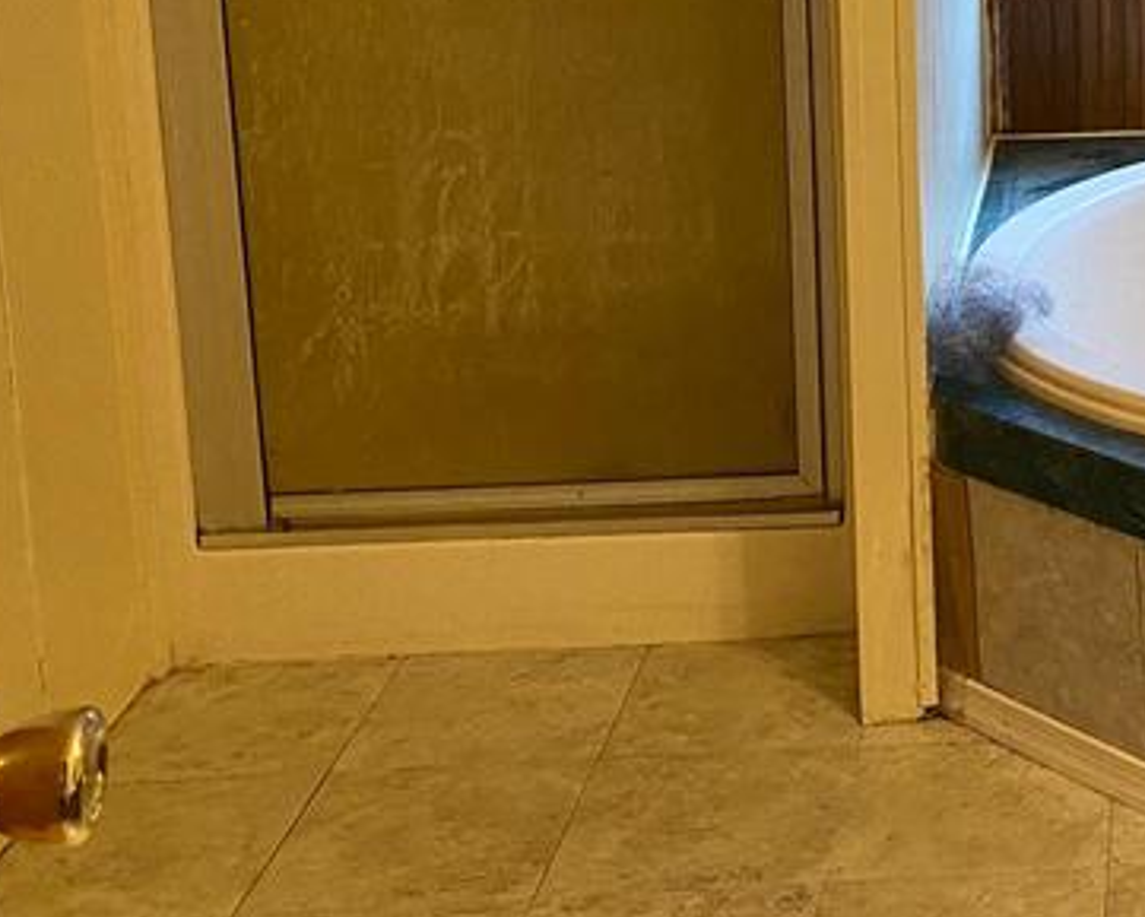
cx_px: 1475
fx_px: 2441
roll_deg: -2.3
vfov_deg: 20.5
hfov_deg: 23.4
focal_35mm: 72
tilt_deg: -10.4
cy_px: -22
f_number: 1.8
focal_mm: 4.25
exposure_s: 1/60
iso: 320
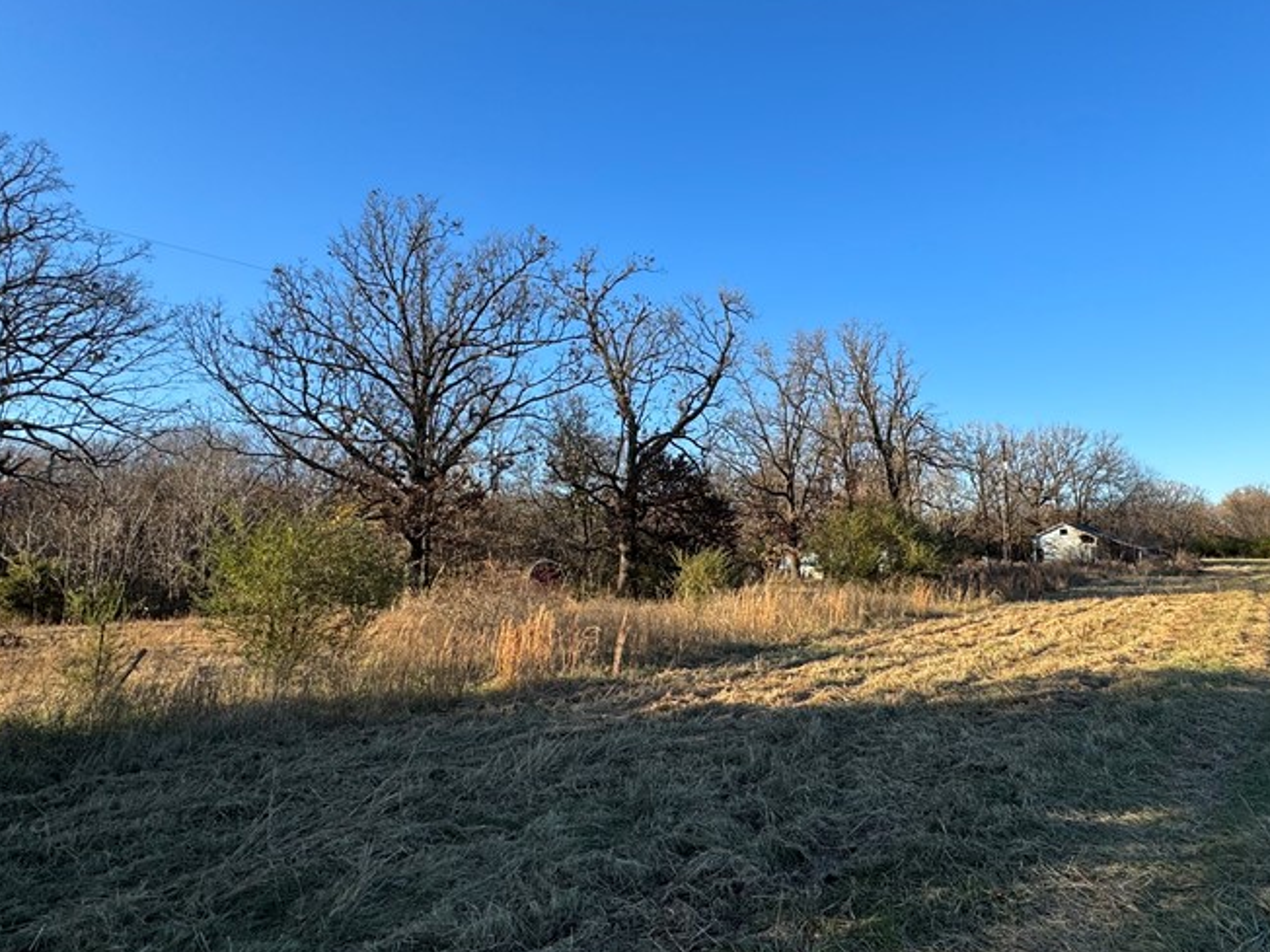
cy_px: 442
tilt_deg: +8.6
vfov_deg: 61.0
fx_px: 807
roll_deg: +0.5
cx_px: 734
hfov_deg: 75.9
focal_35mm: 22
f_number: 2.2
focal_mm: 2.22
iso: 50
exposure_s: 1/932
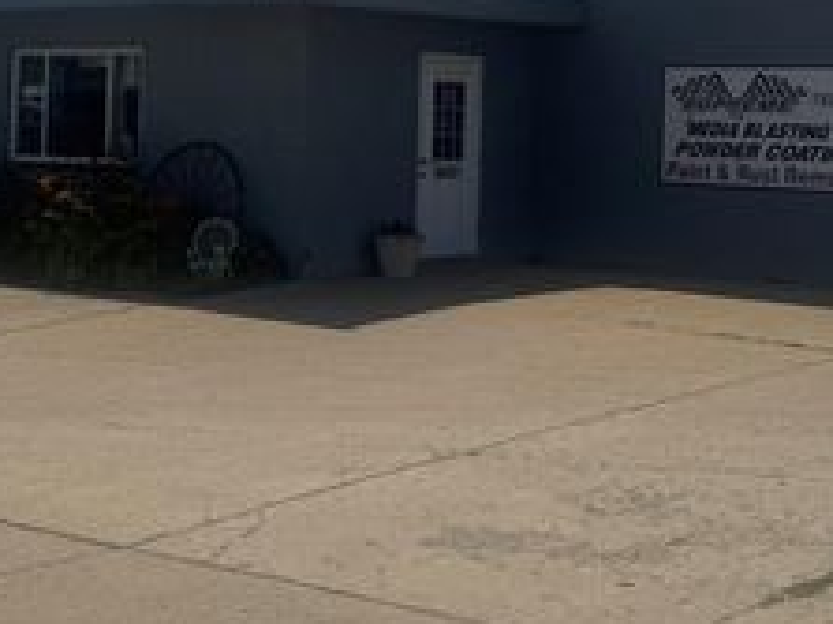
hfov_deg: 27.7
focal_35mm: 69
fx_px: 1660
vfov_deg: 21.0
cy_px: 97
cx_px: 635
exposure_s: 1/12346
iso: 80
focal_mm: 6.76
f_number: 1.78
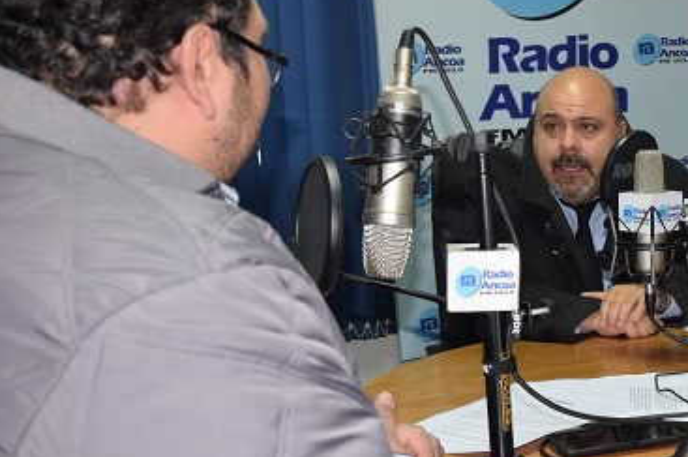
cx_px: 547
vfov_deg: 25.0
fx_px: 1031
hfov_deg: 35.7
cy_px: 214
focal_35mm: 54
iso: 800
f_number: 5
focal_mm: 22
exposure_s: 1/100
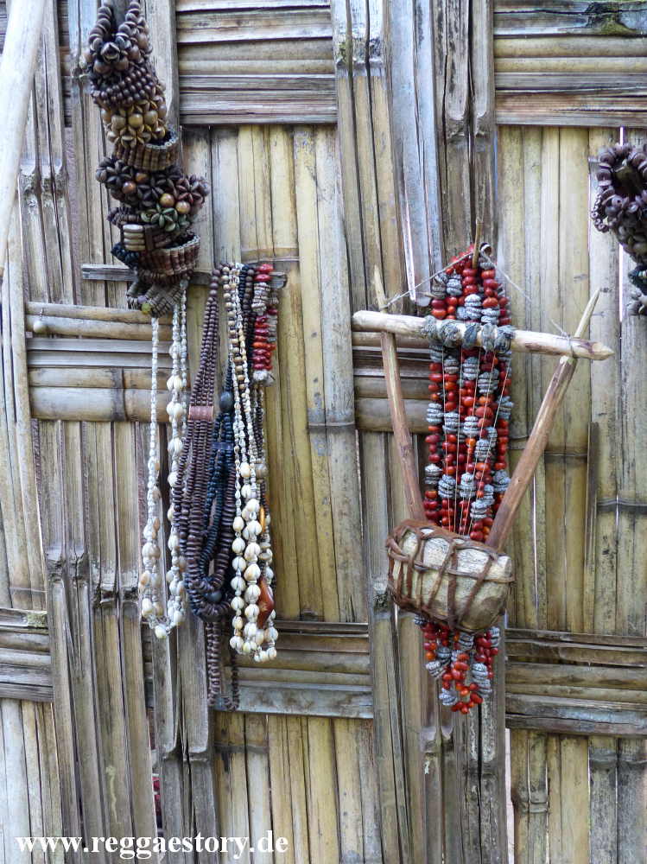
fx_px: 1347
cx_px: 324
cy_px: 432
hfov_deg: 27.0
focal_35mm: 54
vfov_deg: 35.6
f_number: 2.8
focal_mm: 9.8
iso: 250
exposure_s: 1/60
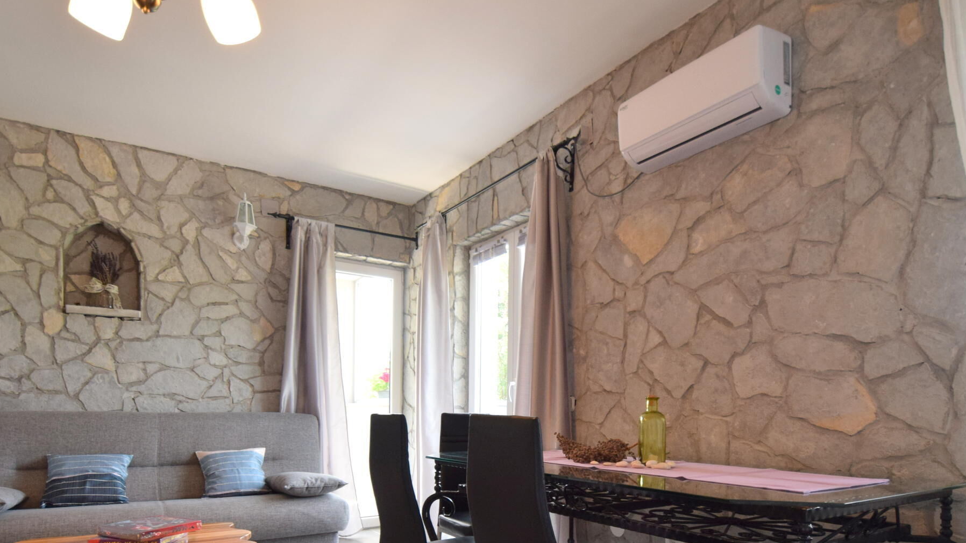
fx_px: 538
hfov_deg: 83.8
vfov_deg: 51.7
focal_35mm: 21
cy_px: 395
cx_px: 491
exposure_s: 1/200
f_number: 3.5
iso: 800
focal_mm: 10
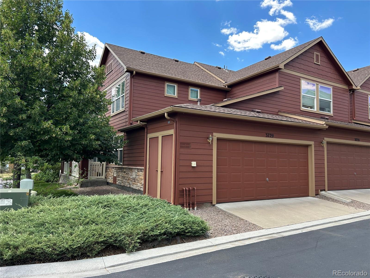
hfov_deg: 67.3
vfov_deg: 53.1
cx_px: 185
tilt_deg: +3.9
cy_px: 139
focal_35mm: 26
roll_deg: -0.8
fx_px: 278
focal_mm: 5.7
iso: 50
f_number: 1.5
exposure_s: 1/733
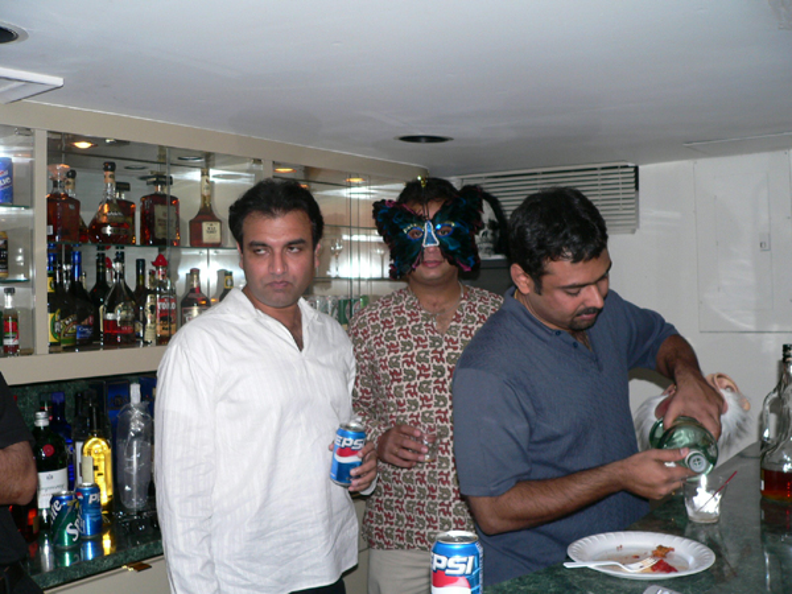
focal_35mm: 36
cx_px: 396
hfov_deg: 51.4
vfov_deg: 39.7
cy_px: 297
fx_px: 824
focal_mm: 6
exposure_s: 1/80
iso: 100
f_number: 2.8
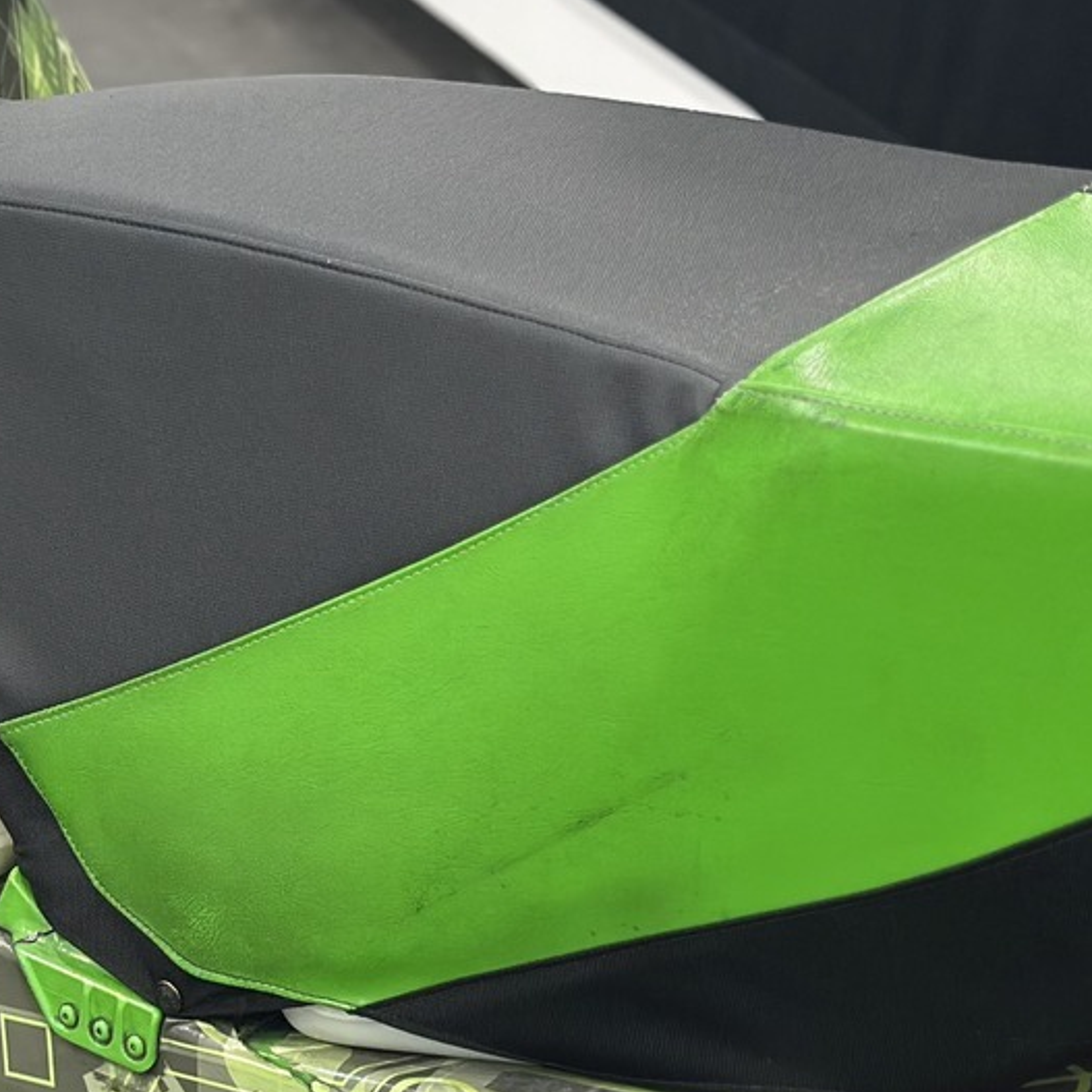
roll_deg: -1.2
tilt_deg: -27.6
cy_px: 800
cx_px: 102
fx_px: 4140
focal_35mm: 116
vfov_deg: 15.0
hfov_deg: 14.9
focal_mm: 6.86
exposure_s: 1/100
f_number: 1.78
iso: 125
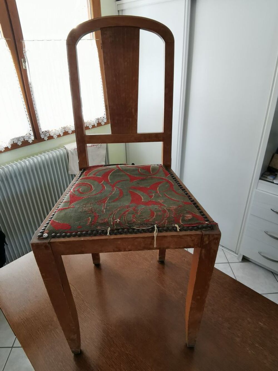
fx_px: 214
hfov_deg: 66.0
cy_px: 186
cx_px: 139
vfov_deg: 81.7
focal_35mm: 20
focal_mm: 2.26
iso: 400
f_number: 2.2
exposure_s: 1/33.3
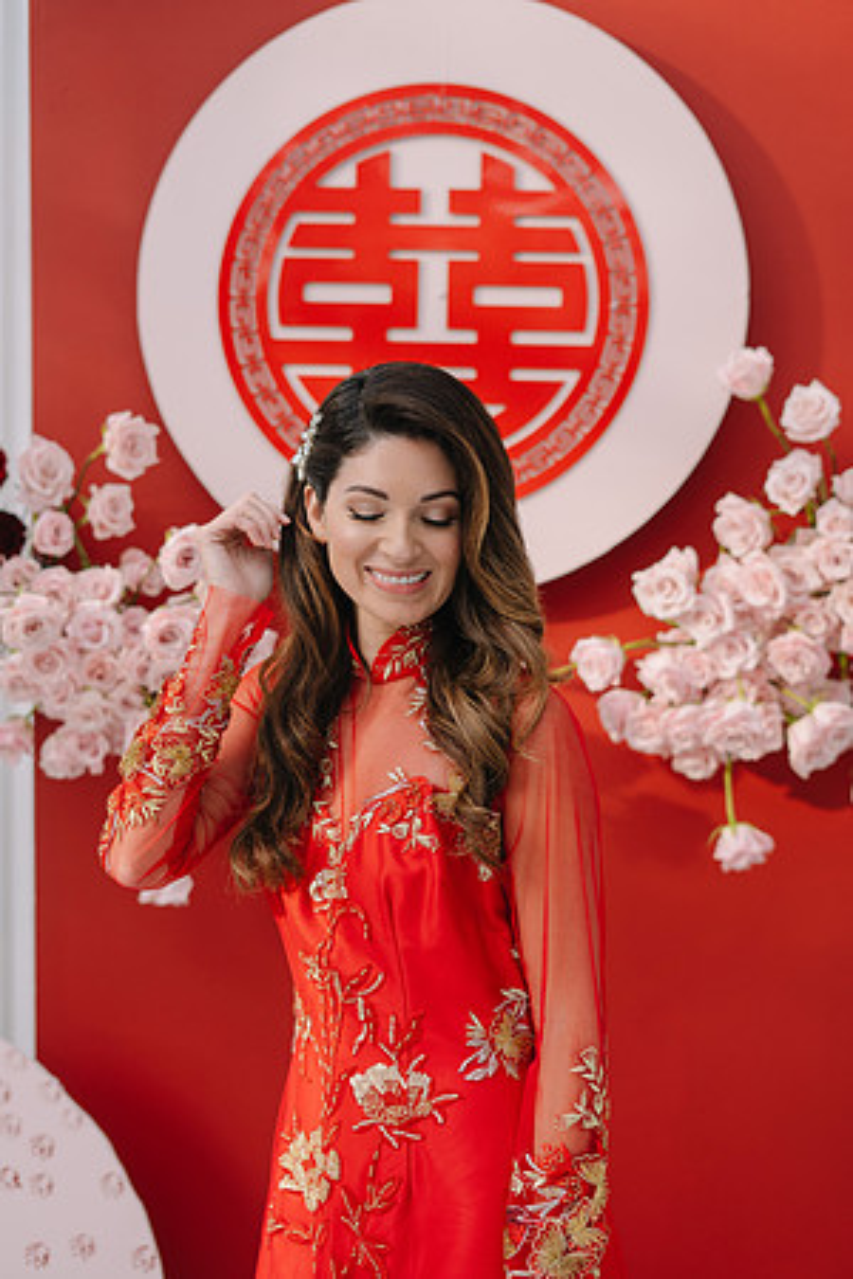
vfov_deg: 39.6
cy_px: 640
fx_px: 1777
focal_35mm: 50
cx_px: 426
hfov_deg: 27.0
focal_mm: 50
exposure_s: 1/200
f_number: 2.5
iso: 50
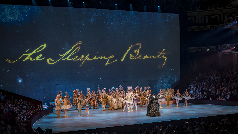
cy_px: 65
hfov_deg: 40.6
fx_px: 322
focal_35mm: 51
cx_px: 120
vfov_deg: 23.5
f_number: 2.8
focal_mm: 48
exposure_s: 1/250
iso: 1600
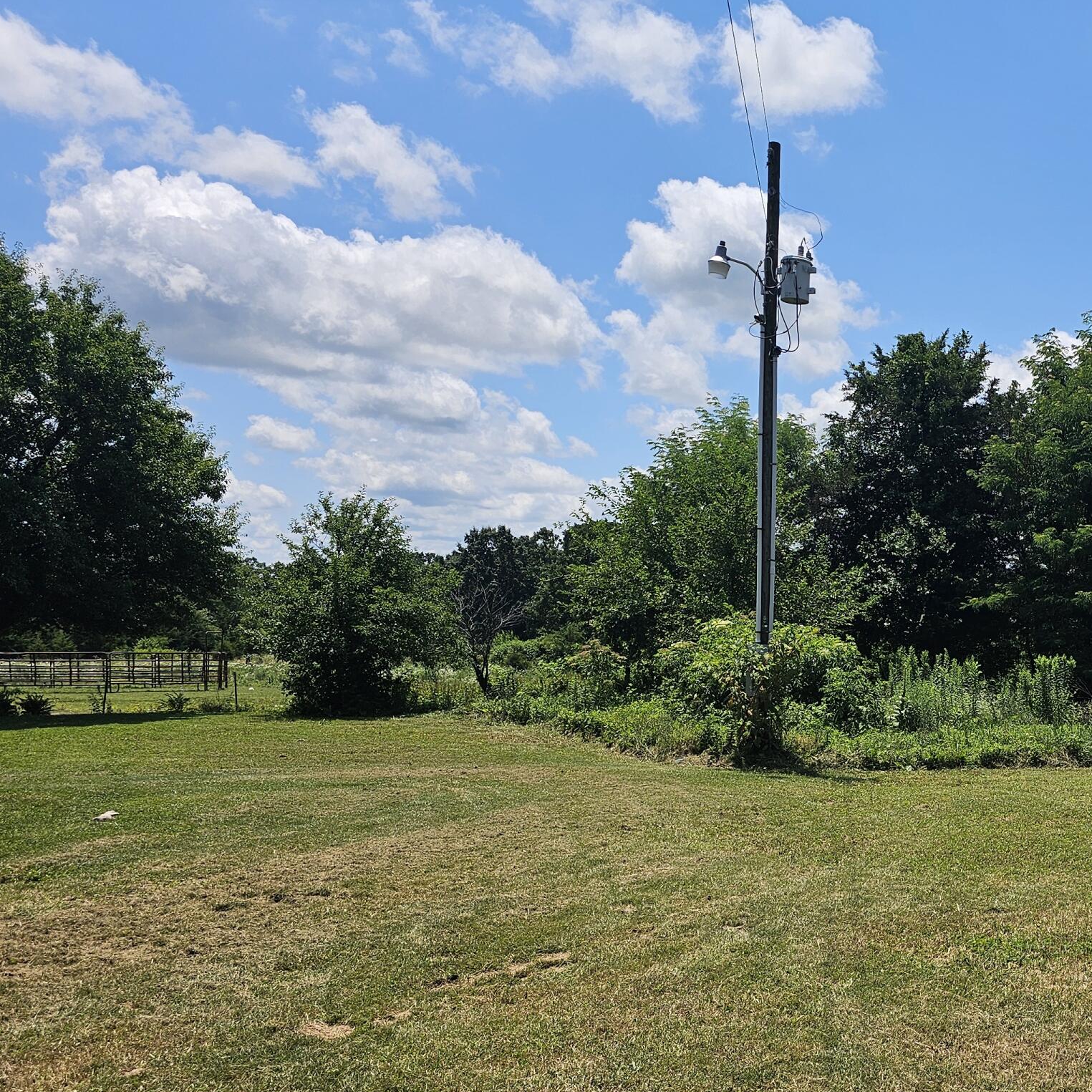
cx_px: 1051
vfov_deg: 41.3
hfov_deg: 38.0
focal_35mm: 40
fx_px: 1428
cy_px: 724
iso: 10
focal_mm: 6.3
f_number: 1.7
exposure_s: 1/1202
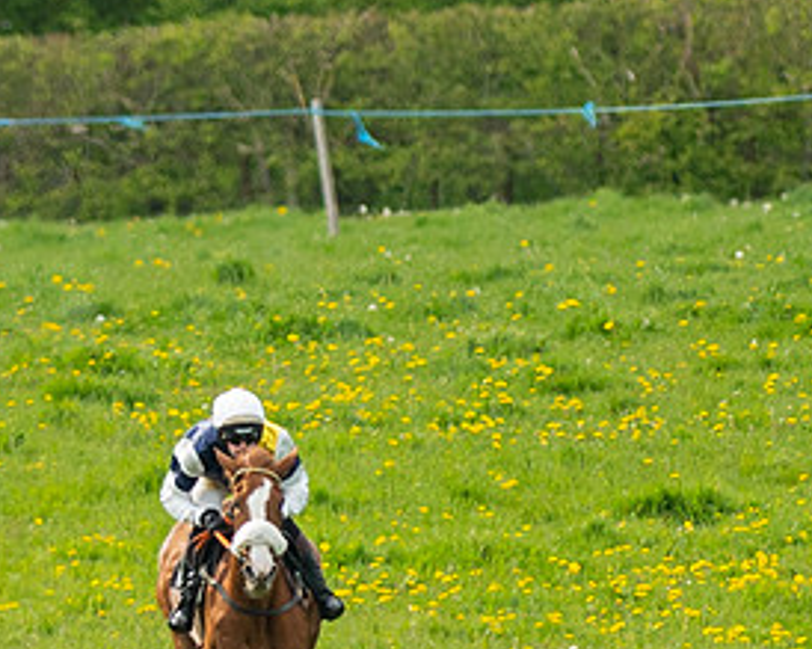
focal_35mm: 2035
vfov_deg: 0.8
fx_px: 48888
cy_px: 589
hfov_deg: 1.0
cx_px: 403
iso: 800
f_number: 4
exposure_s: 1/2500
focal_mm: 300
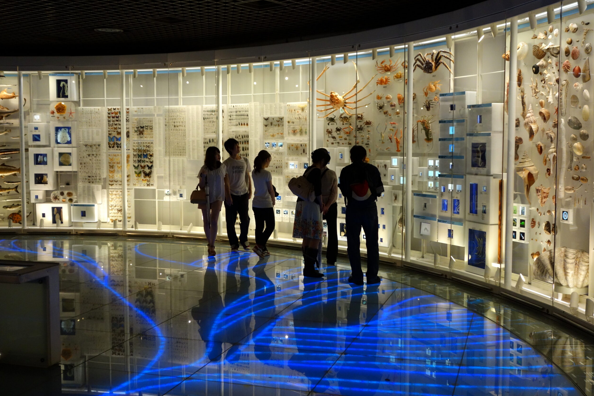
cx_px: 292
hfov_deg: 47.4
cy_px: 193
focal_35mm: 41
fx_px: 676
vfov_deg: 32.6
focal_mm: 14.93
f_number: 2.8
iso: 500
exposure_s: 1/50
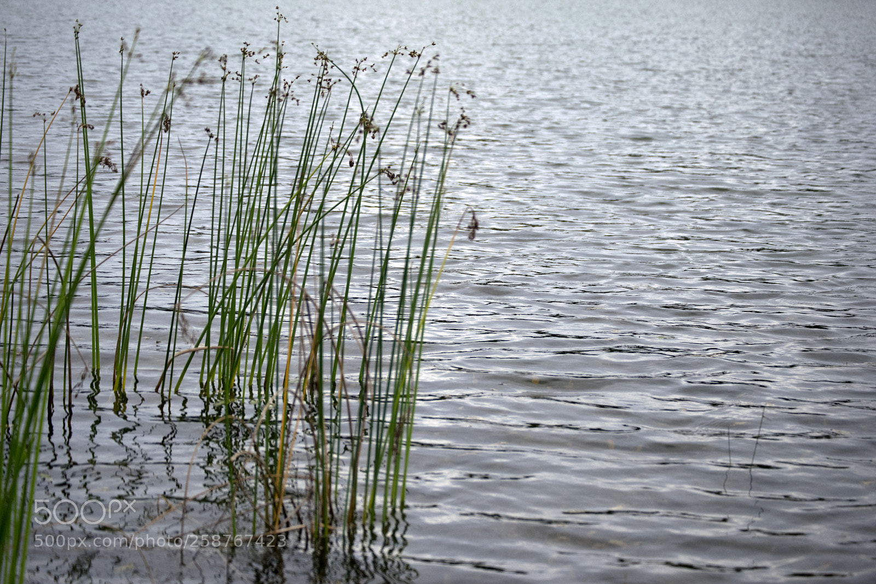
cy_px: 292
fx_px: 2007
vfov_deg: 16.5
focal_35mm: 82
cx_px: 438
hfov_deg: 24.6
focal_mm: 55
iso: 400
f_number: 4
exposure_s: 1/4000
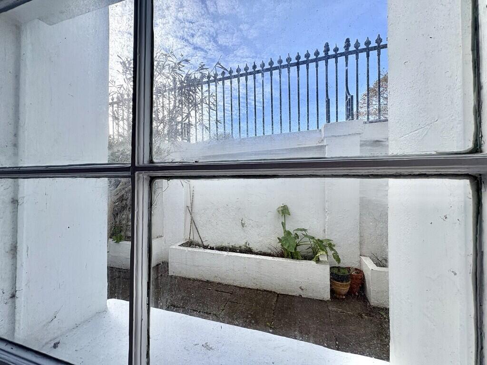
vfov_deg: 85.7
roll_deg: +0.8
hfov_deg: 102.1
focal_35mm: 14
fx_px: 197
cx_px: 244
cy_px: 182
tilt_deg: +0.4
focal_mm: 2.22
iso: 40
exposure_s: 1/578
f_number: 2.2
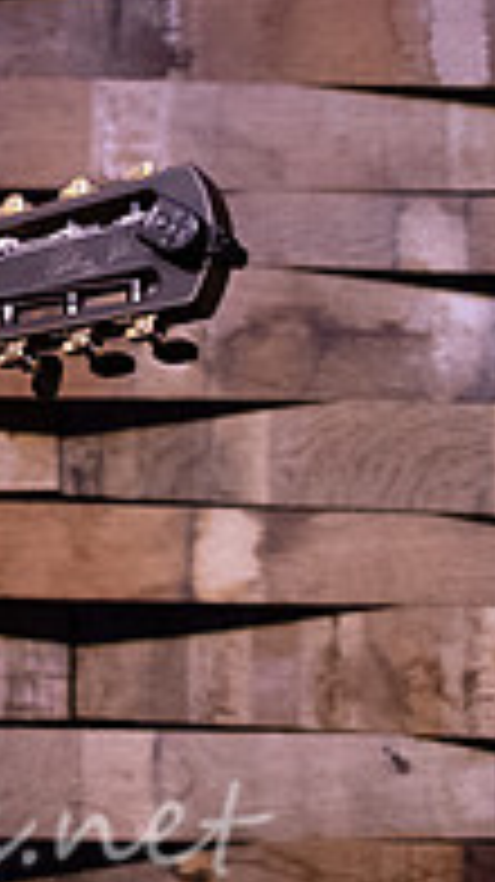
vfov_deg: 2.2
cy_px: 117
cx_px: -408
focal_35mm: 962
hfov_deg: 1.3
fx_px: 22486
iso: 6400
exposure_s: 1/125
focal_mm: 240
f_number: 6.3
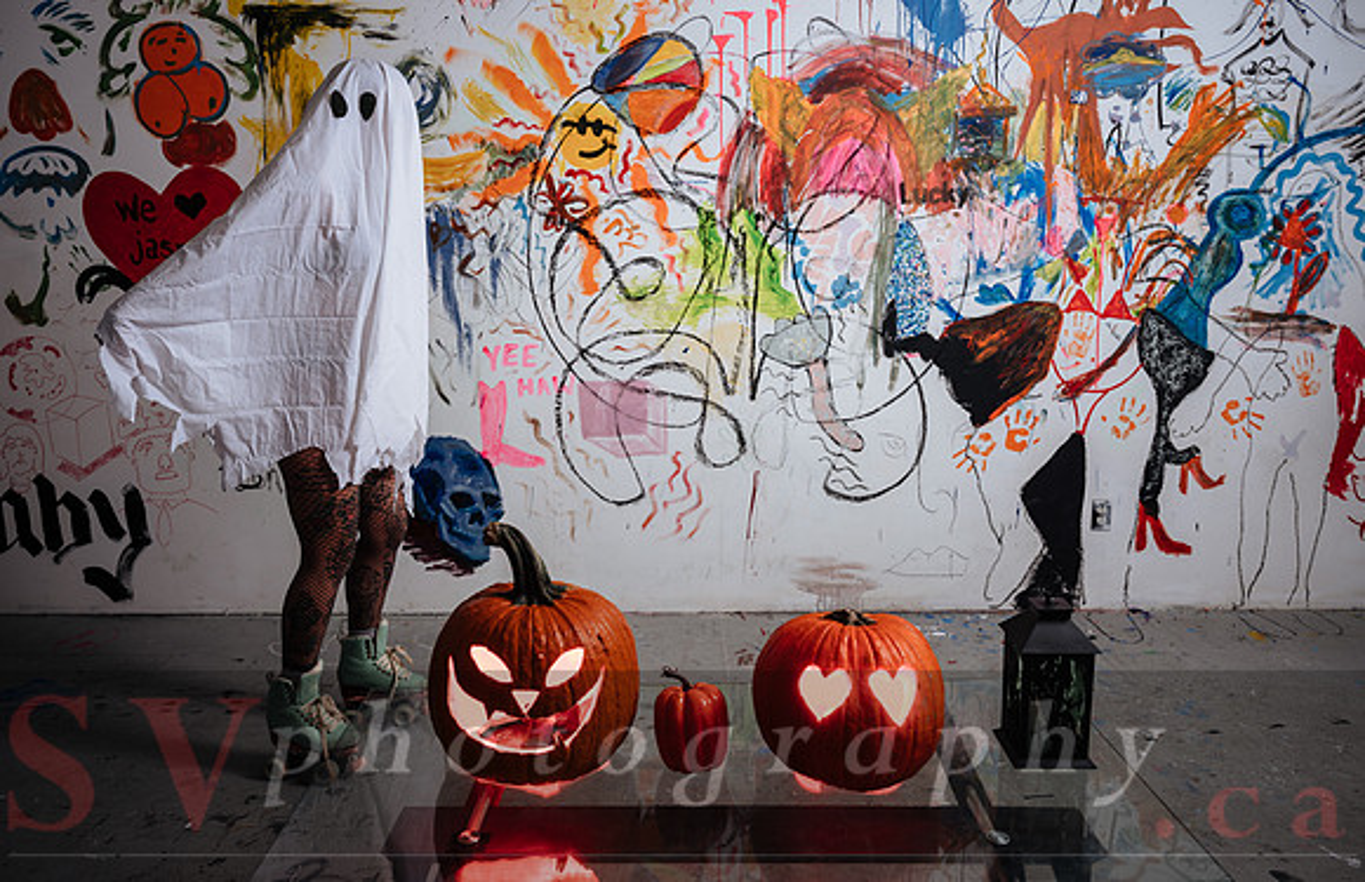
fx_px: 1030
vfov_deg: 46.4
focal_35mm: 27
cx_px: 682
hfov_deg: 67.1
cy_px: 412
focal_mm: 32.6
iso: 100
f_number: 4
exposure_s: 1/125
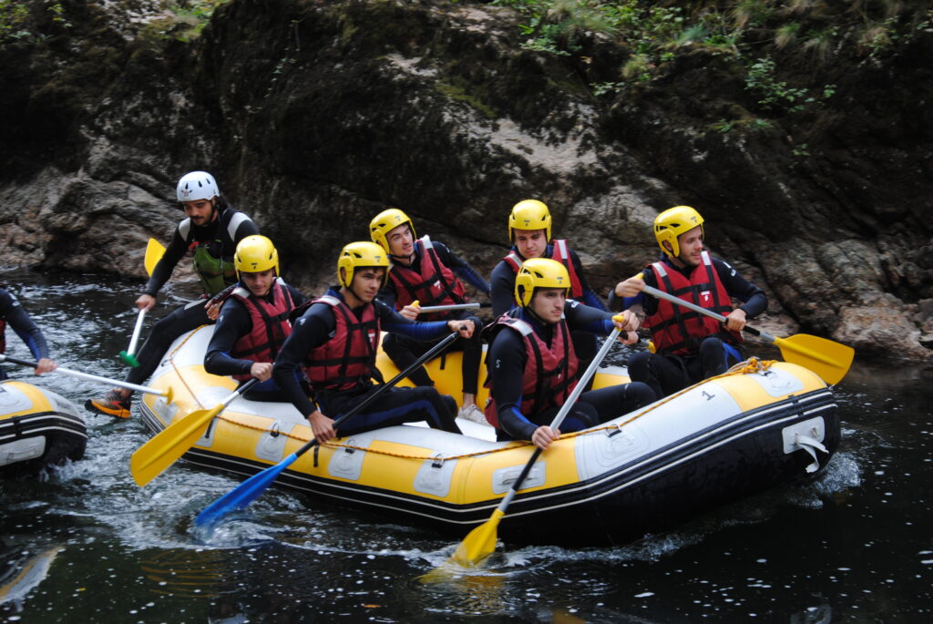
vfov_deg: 18.2
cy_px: 312
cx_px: 466
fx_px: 1946
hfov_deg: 27.0
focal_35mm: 75
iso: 125
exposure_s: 1/125
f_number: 5.6
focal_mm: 50
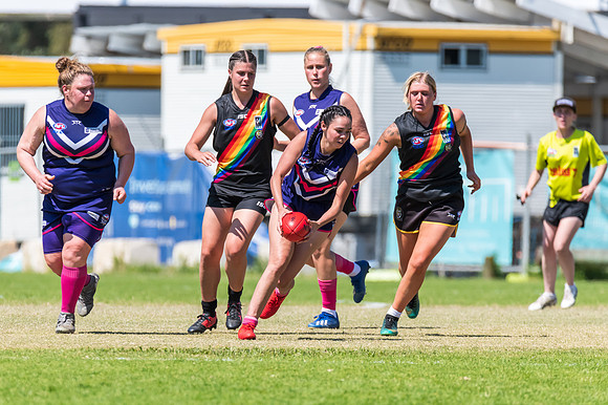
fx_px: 9518
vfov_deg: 2.4
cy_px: 222
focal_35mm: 564
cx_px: 265
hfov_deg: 3.7
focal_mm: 450
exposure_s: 1/3200
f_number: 6.3
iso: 800
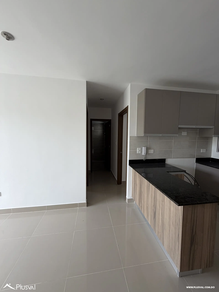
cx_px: 110
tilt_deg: -4.9
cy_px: 146
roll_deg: -0.4
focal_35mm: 14
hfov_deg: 85.7
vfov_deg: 102.1
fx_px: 118
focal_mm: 2.22
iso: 100
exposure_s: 1/121
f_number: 2.2
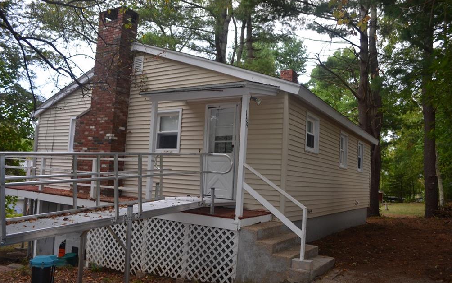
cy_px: 149
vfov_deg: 44.5
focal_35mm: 28
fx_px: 345
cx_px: 226
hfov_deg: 66.5
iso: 400
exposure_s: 1/60
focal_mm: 18
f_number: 3.5
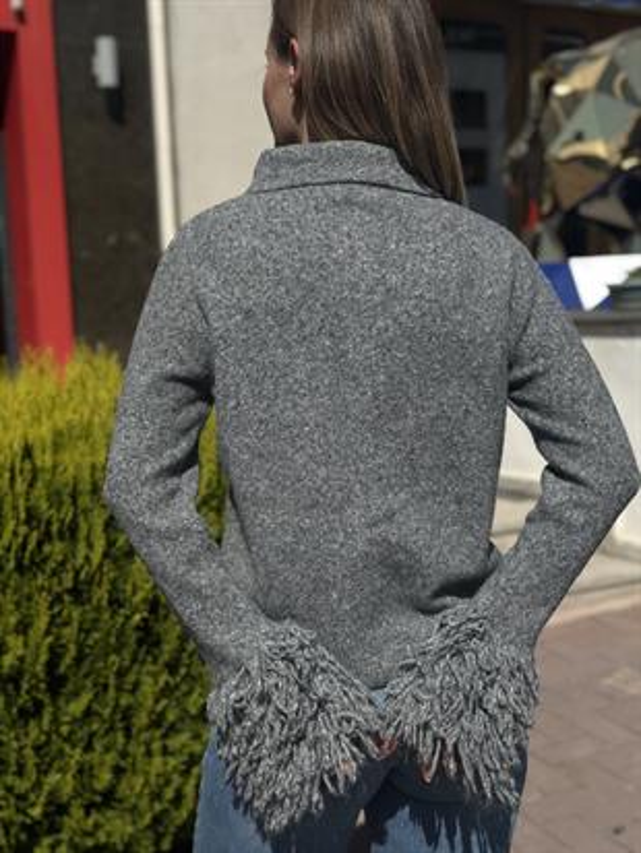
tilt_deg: -5.8
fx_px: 1185
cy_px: 426
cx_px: 320
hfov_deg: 30.3
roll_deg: +1.4
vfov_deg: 39.6
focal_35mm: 48
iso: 64
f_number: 1.78
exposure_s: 1/18868
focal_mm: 6.86
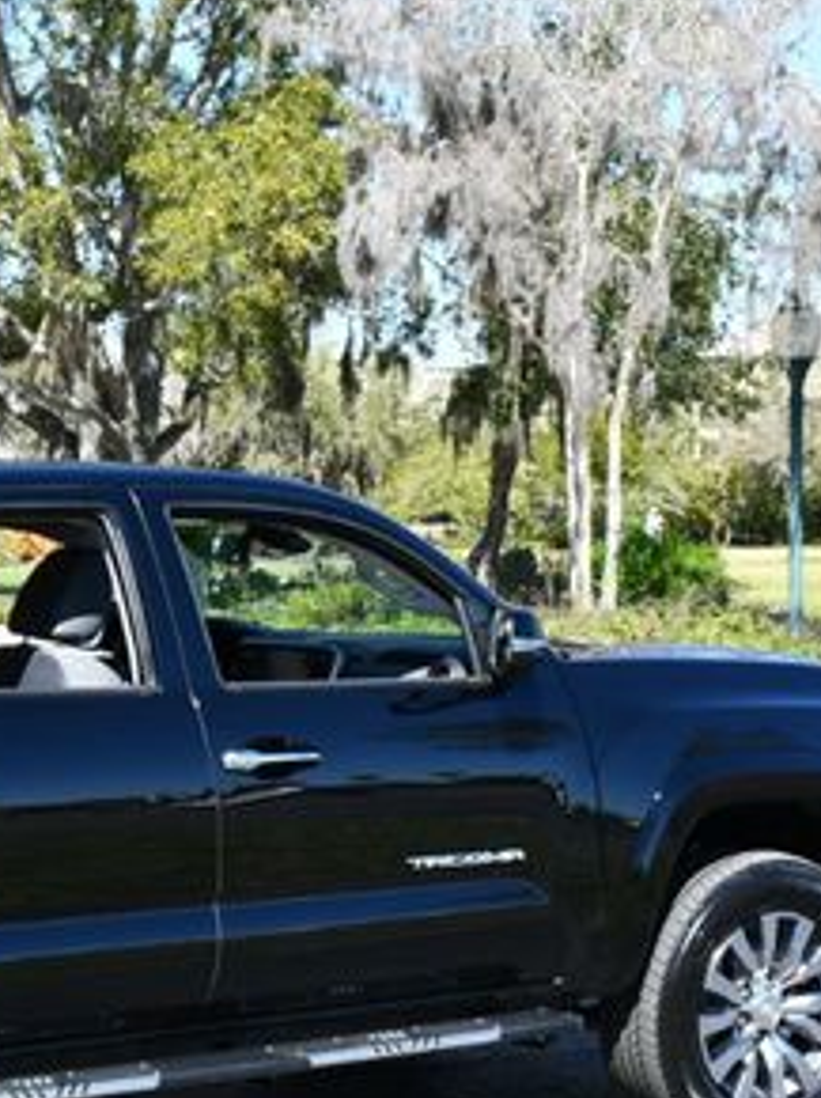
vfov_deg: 23.0
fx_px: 2692
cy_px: 657
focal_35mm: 85
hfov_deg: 16.6
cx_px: -178
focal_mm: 20
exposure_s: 1/250
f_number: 8
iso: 200
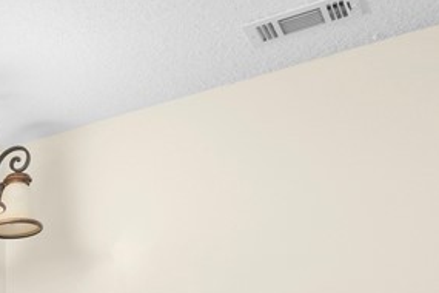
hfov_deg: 25.0
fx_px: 767
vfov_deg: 18.5
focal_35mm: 63
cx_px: -208
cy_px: 467
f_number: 7.1
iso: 250
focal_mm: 11
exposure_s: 1.3
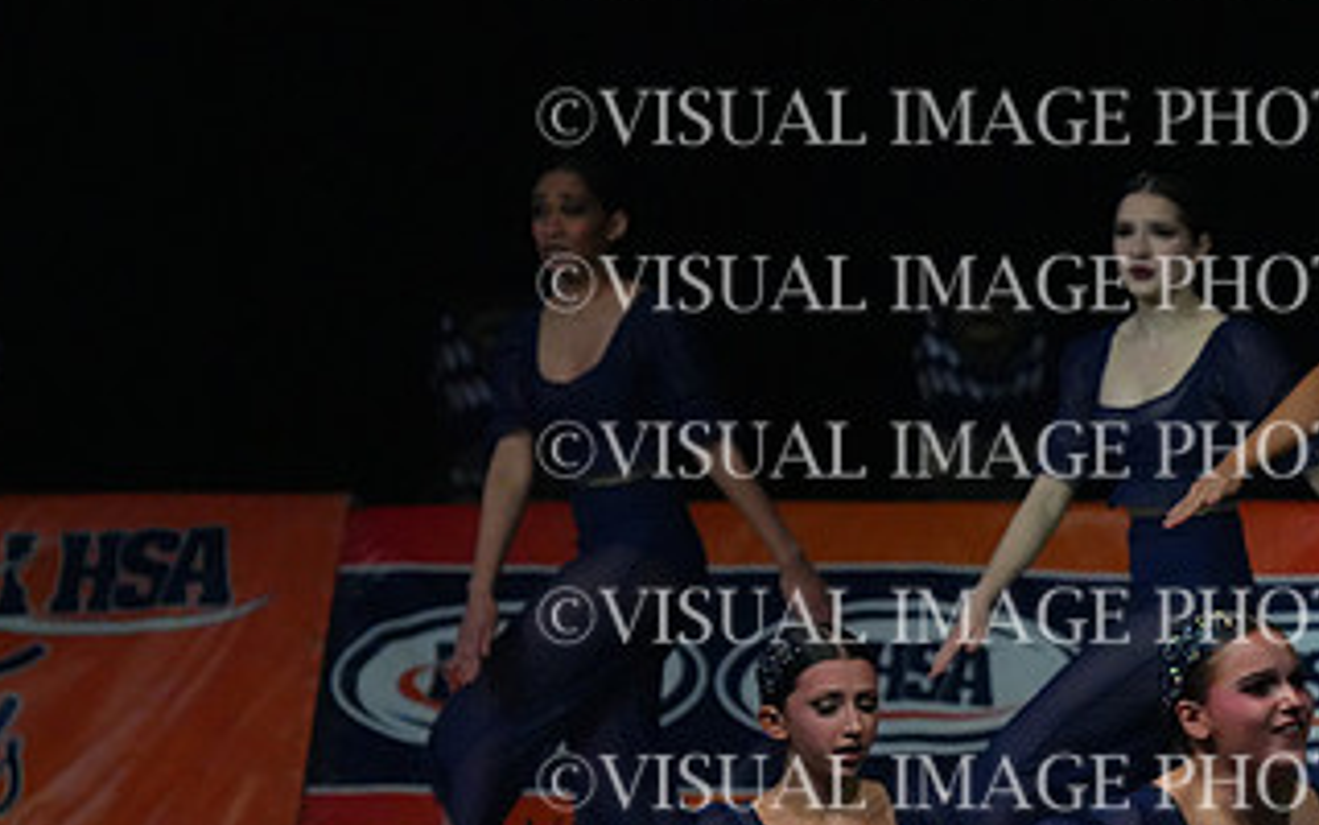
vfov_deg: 3.2
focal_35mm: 406
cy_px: 699
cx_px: 1134
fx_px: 14594
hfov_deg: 5.2
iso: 12800
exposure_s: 1/1000
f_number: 5
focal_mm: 220
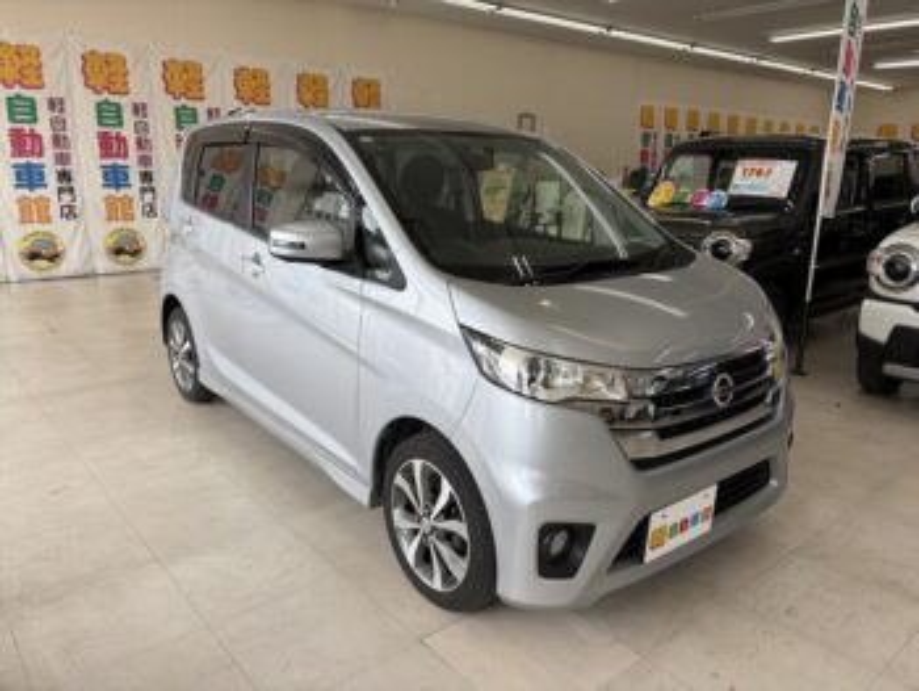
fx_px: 691
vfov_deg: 53.1
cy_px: 346
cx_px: 460
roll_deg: -0.5
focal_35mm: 26
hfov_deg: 67.3
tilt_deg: -13.7
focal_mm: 5.96
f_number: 1.6
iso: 50
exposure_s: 1/354
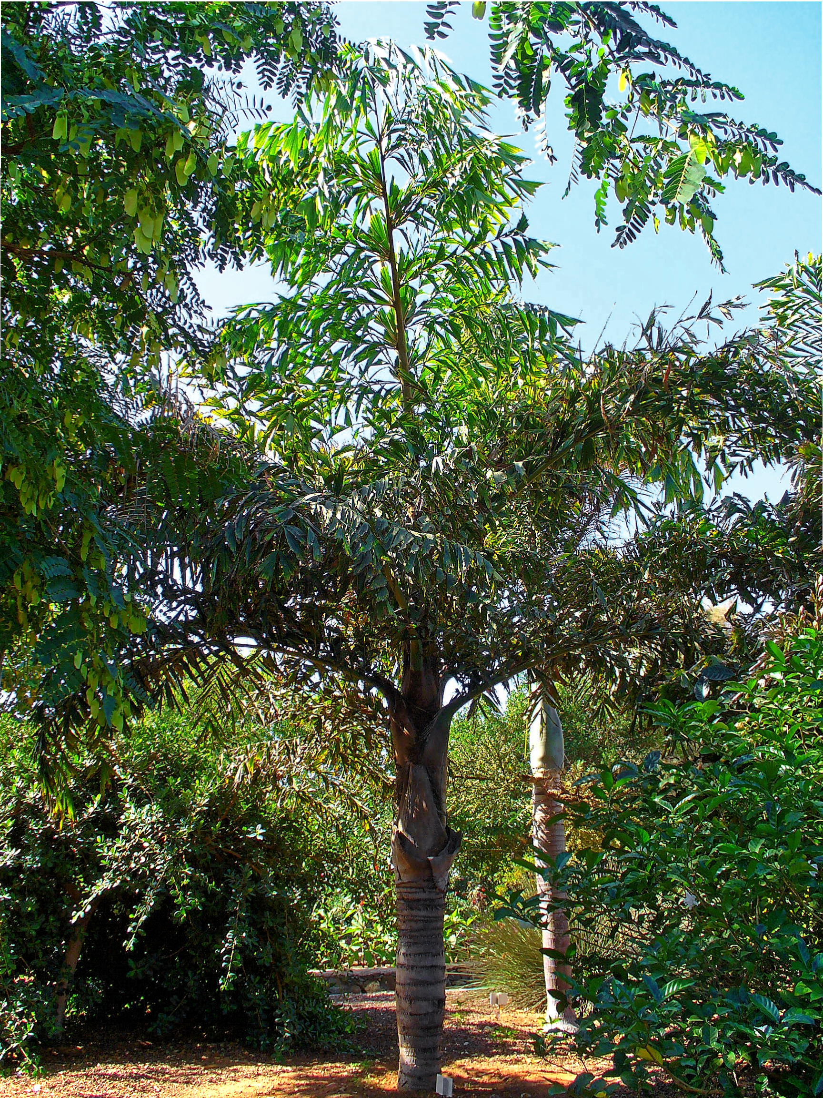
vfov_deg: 50.1
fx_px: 1173
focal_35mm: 37
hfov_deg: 38.7
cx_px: 412
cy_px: 549
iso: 64
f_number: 2.8
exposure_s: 1/250
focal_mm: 6.1
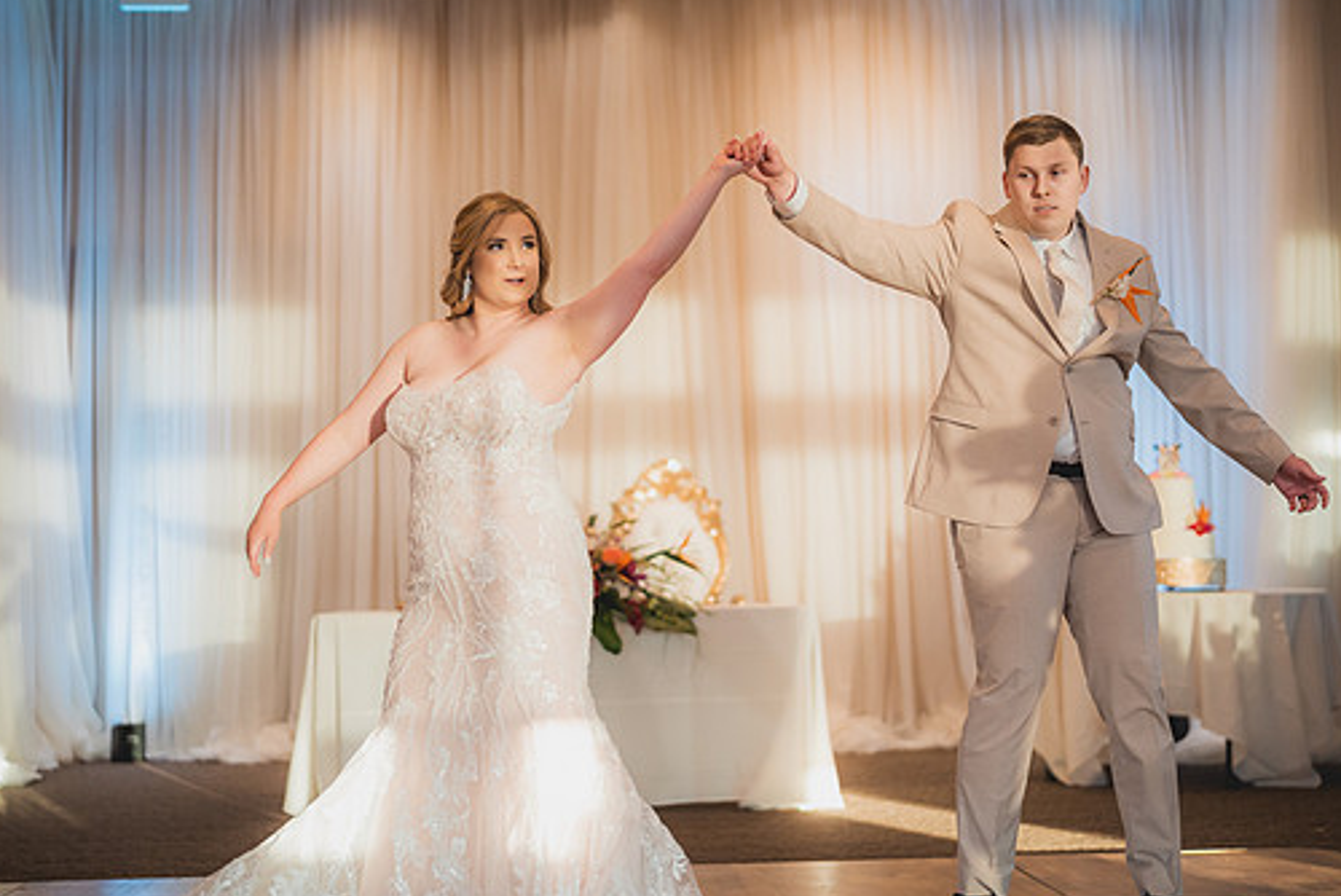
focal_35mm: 58
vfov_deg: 23.4
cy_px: 412
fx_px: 2162
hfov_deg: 34.5
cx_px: 716
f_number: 1.4
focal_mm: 50
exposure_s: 1/1250
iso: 1250
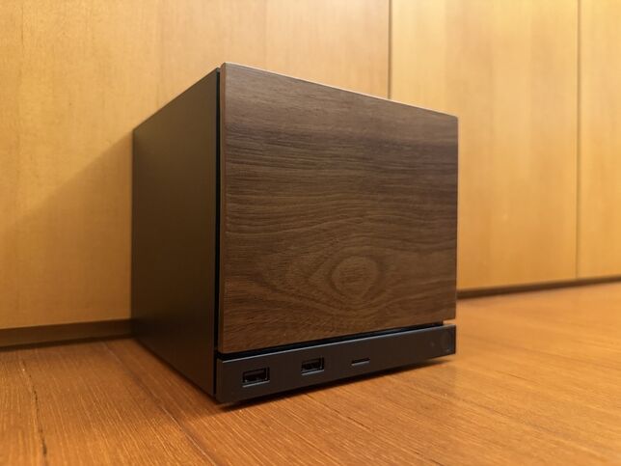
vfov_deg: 56.8
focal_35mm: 24
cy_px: 233
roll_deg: -1.3
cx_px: 310
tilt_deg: +1.0
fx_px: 431
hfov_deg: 71.6
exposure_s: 1/30
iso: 800
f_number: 1.78
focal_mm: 6.76
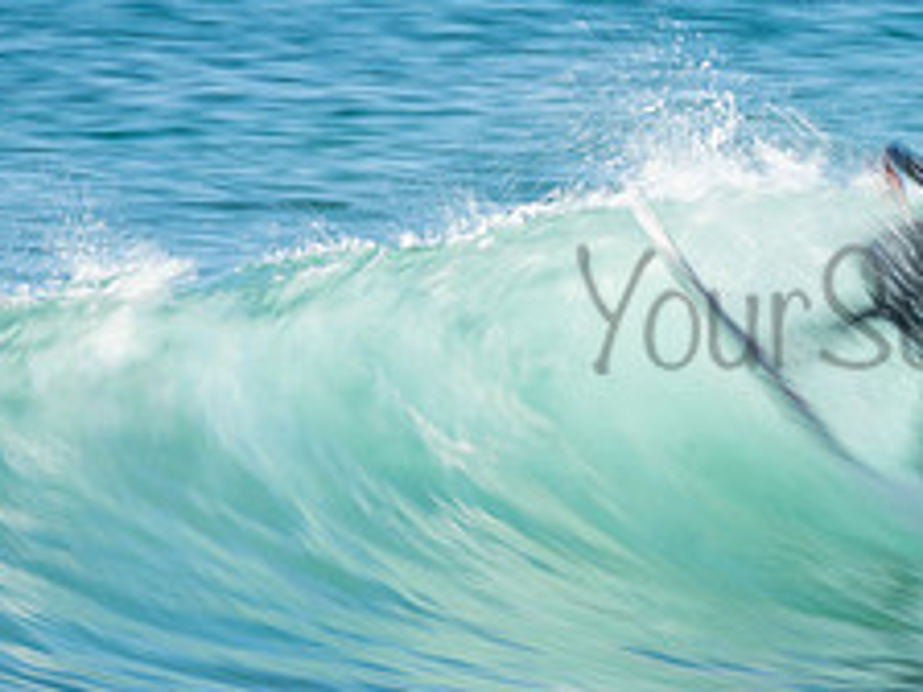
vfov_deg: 1.0
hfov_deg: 1.3
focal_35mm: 1496
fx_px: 39889
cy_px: 274
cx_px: 1001
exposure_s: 1/30
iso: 100
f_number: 18
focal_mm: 400
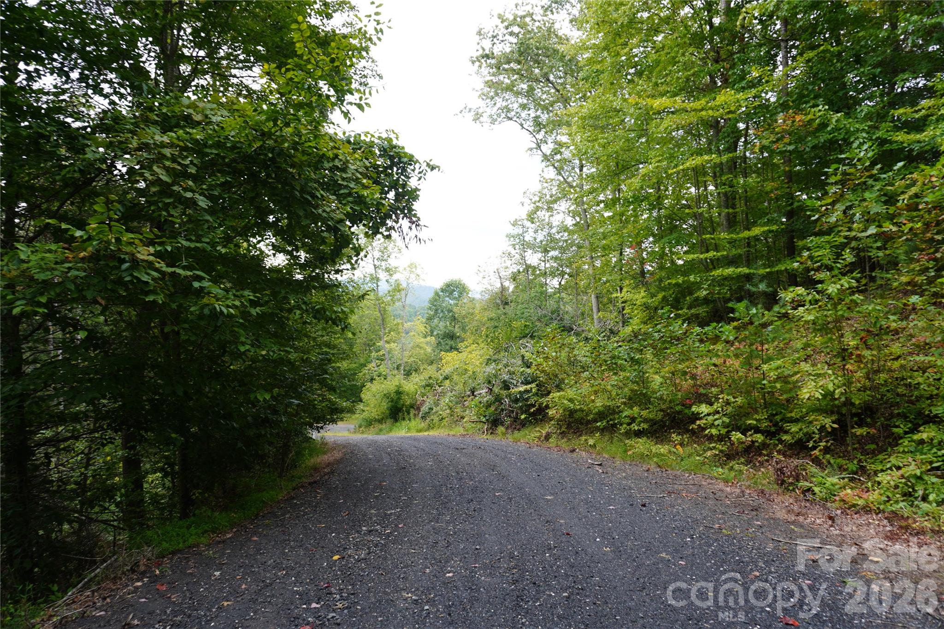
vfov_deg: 53.1
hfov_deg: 73.7
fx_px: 629
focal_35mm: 24
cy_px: 314
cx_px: 472
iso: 100
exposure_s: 1/60
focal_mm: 16
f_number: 4.5
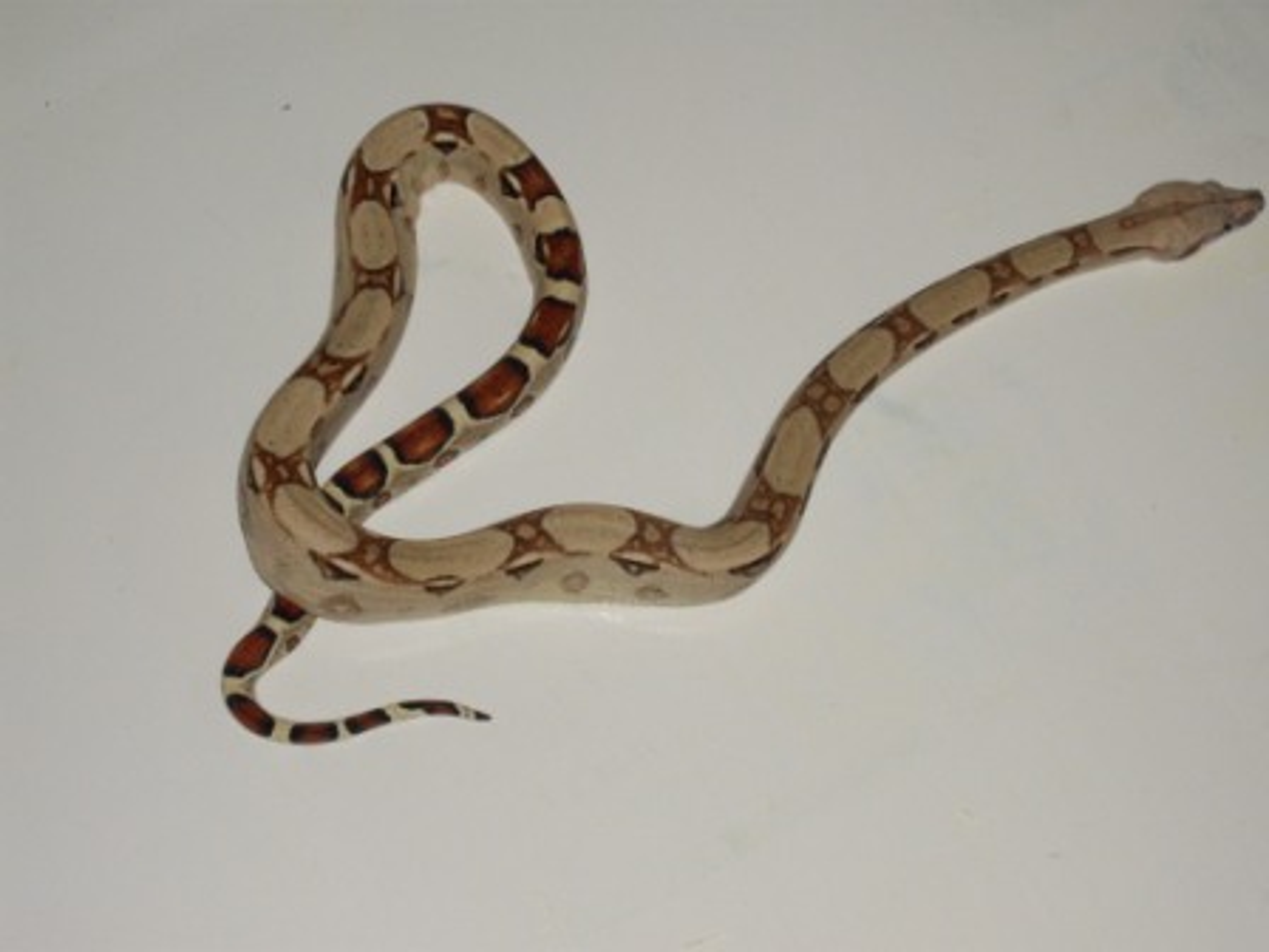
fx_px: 3373
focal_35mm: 92
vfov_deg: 16.1
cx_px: 634
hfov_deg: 21.3
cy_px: 476
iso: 400
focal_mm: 19.4
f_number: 4.8
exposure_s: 1/100
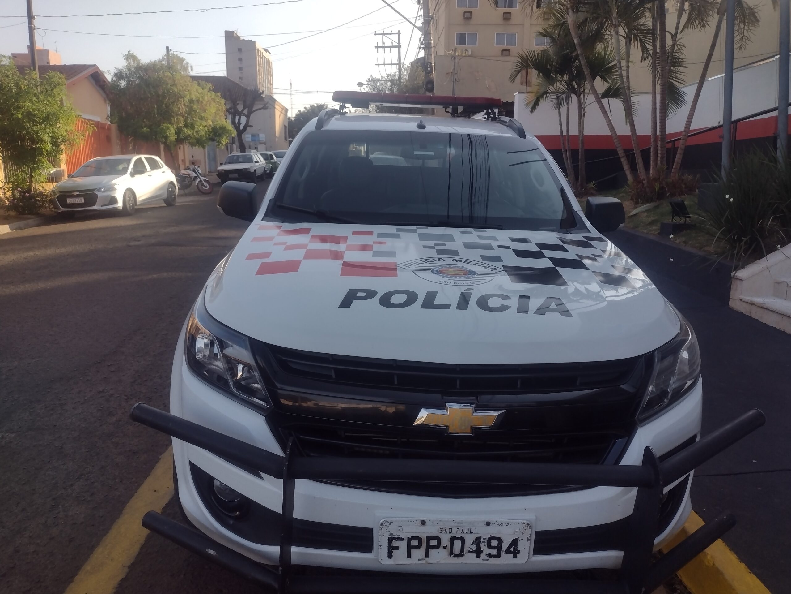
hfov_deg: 65.3
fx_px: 617
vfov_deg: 51.4
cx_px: 396
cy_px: 297
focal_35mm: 27
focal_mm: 4.71
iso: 100
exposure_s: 1/1320
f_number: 1.7
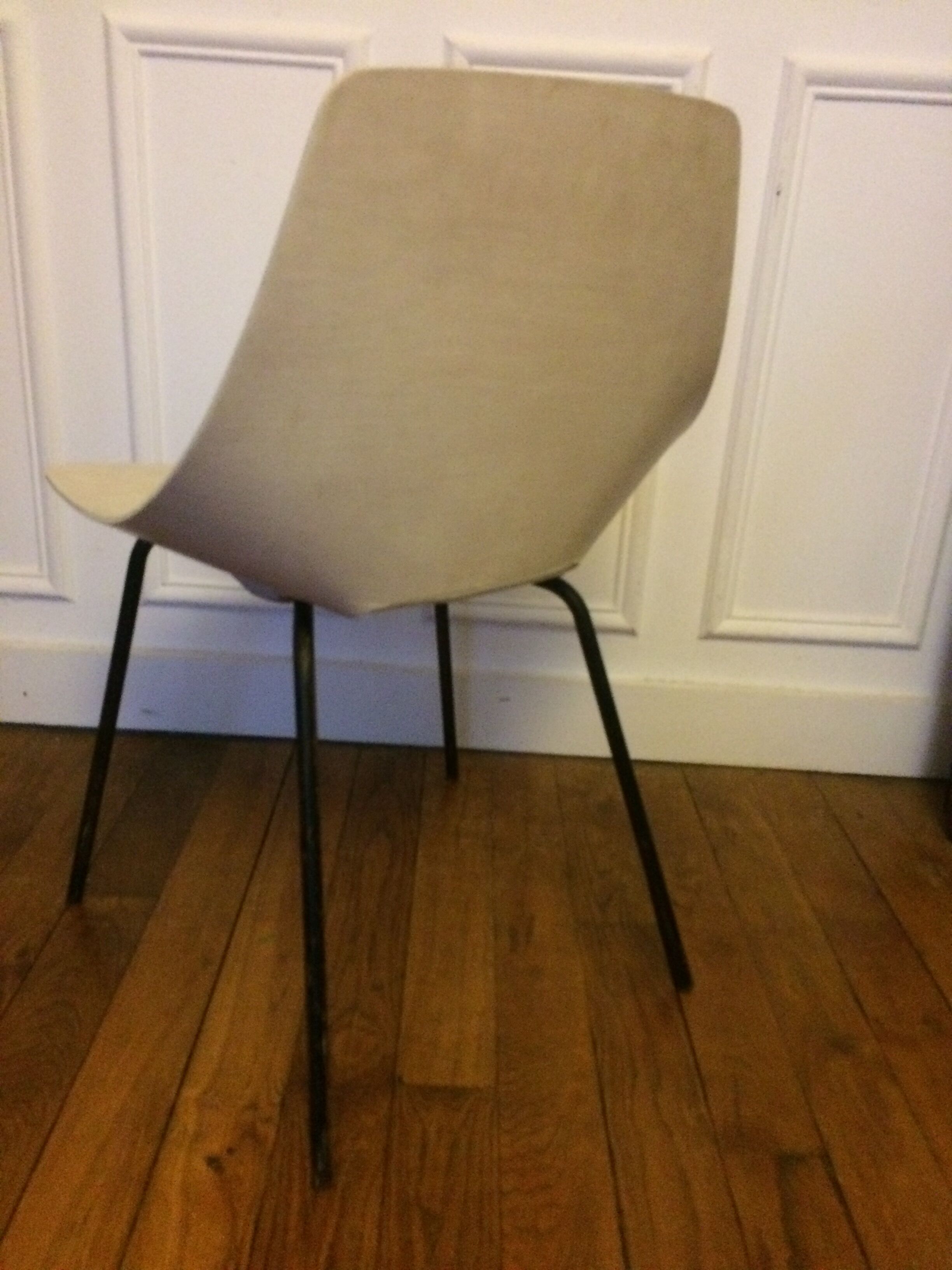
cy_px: 635
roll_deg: -3.8
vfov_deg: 61.7
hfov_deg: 48.2
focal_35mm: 29
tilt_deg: -22.1
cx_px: 476
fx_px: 1063
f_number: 2.2
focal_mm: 4.15
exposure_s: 1/17
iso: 500
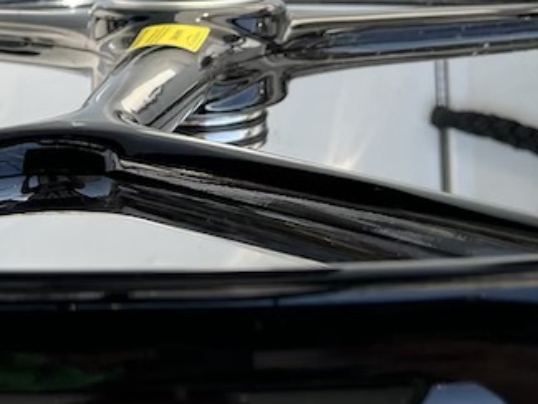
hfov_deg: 24.3
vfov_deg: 16.7
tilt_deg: -83.9
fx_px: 1244
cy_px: -202
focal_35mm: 80
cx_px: 166
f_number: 1.6
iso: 50
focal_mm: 5.1
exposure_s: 1/1186
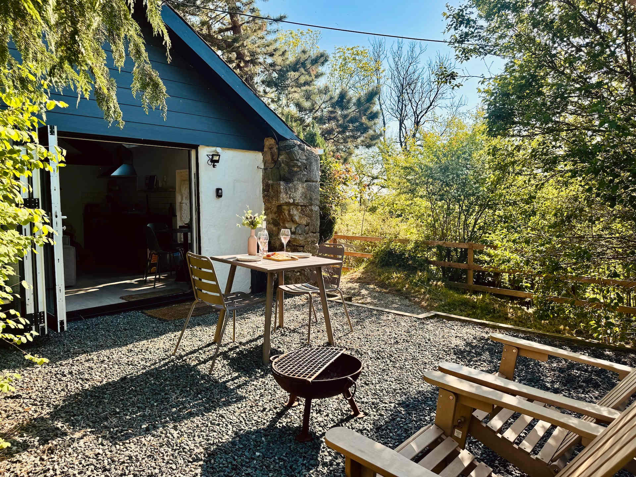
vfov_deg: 56.8
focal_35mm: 24
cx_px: 318
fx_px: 441
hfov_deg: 71.6
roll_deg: +0.1
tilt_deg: -4.7
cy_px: 238
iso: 80
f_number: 1.78
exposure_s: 1/1131
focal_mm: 6.76
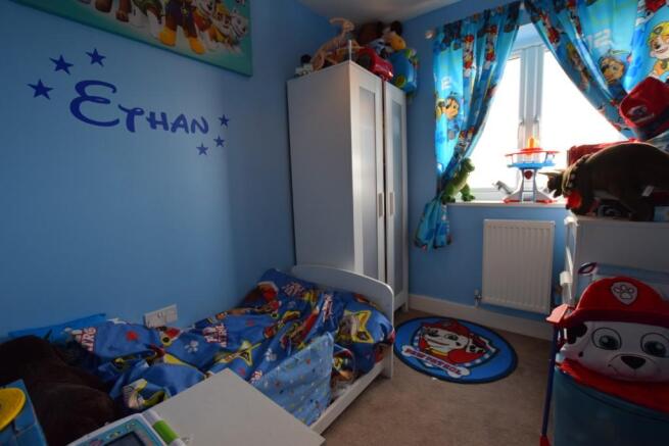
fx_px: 279
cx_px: 334
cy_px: 223
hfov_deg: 100.4
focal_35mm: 15
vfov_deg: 77.4
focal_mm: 10
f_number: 5
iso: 800
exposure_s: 1/100
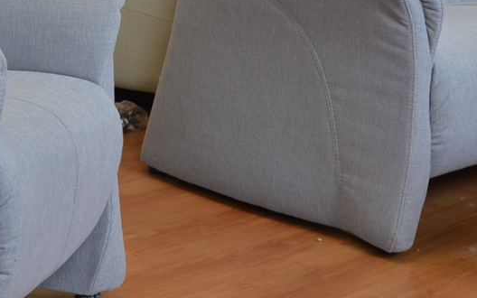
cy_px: 11
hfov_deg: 18.6
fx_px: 1443
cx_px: 108
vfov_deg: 11.7
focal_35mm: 111
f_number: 4.5
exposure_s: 1/80
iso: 400
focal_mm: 24
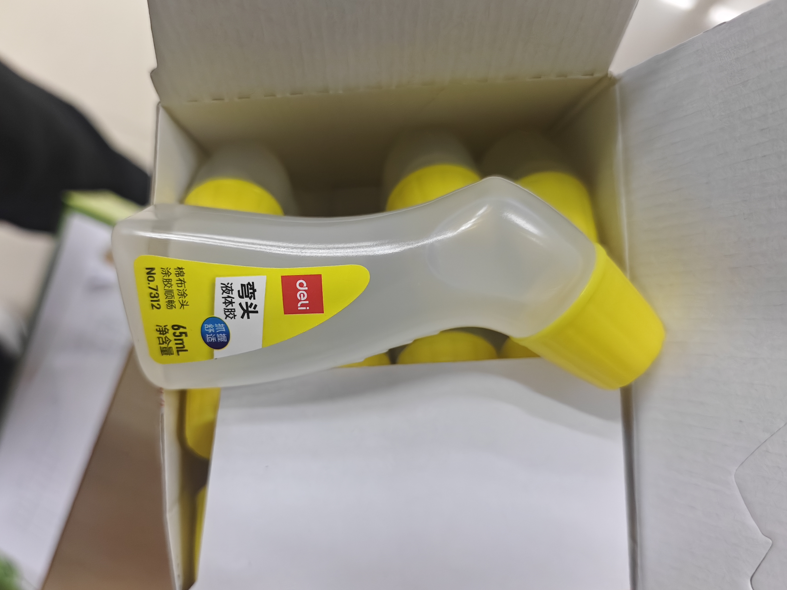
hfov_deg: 65.0
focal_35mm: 27
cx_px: 334
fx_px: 614
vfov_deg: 51.3
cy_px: 317
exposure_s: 1/346
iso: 5735
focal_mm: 6.45
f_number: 1.68
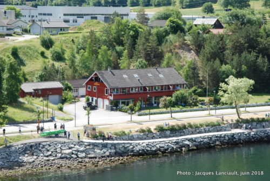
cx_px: 135
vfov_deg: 13.1
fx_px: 789
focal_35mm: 105
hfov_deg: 19.4
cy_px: 90
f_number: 11
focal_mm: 70
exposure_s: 1/50
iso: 100
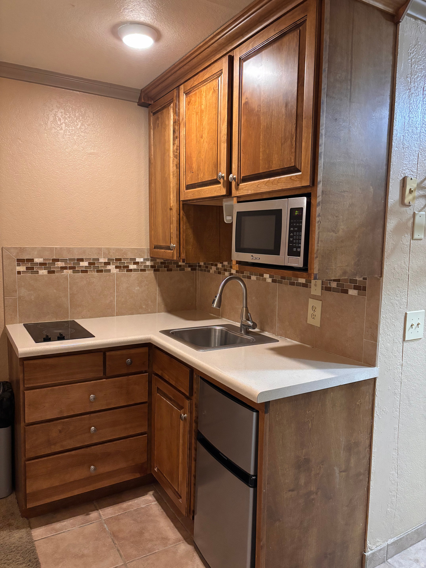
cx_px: 213
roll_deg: -1.2
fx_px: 427
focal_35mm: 26
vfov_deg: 67.3
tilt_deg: -6.3
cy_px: 284
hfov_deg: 53.1
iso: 500
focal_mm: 5.96
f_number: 1.6
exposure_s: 1/60
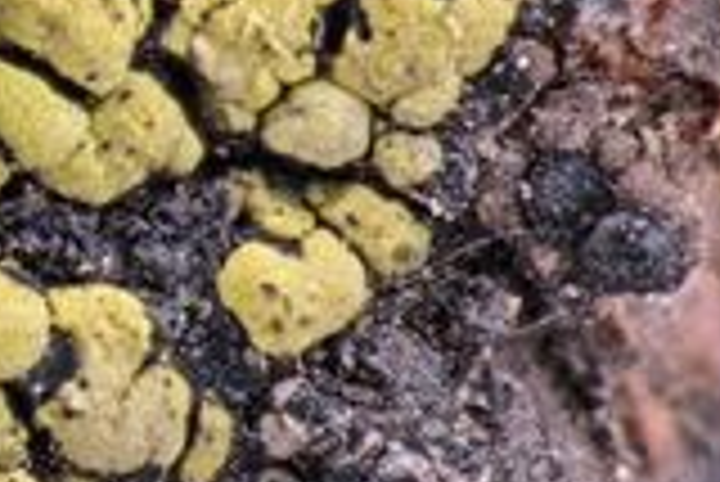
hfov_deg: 3.9
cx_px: -864
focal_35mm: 524
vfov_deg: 2.6
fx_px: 10489
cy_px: 59
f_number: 8
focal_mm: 105
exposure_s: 1/30
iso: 500
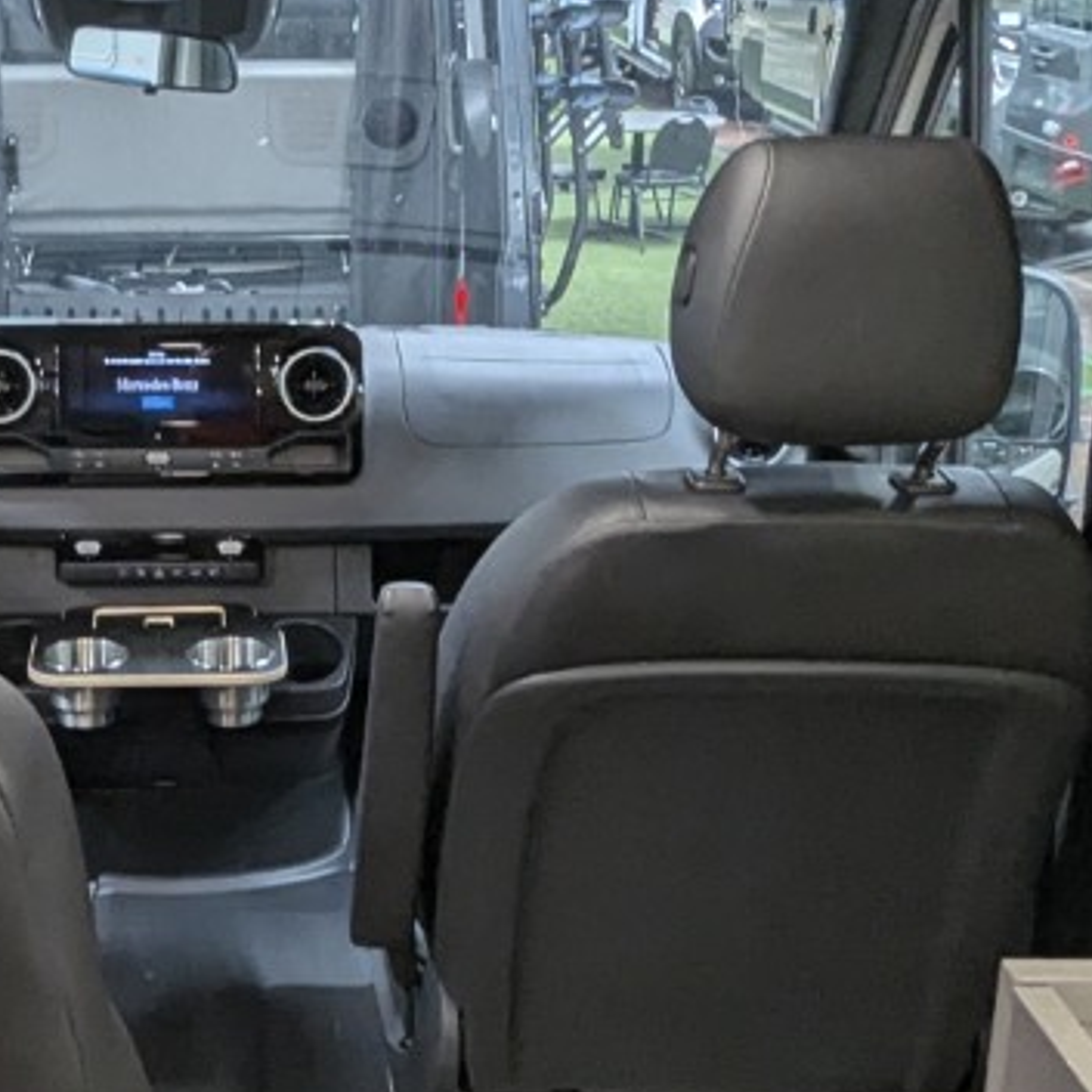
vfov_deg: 30.5
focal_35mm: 56
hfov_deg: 29.6
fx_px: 1999
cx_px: 156
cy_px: 483
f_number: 2.2
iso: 156
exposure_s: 1/43.8
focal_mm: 2.35
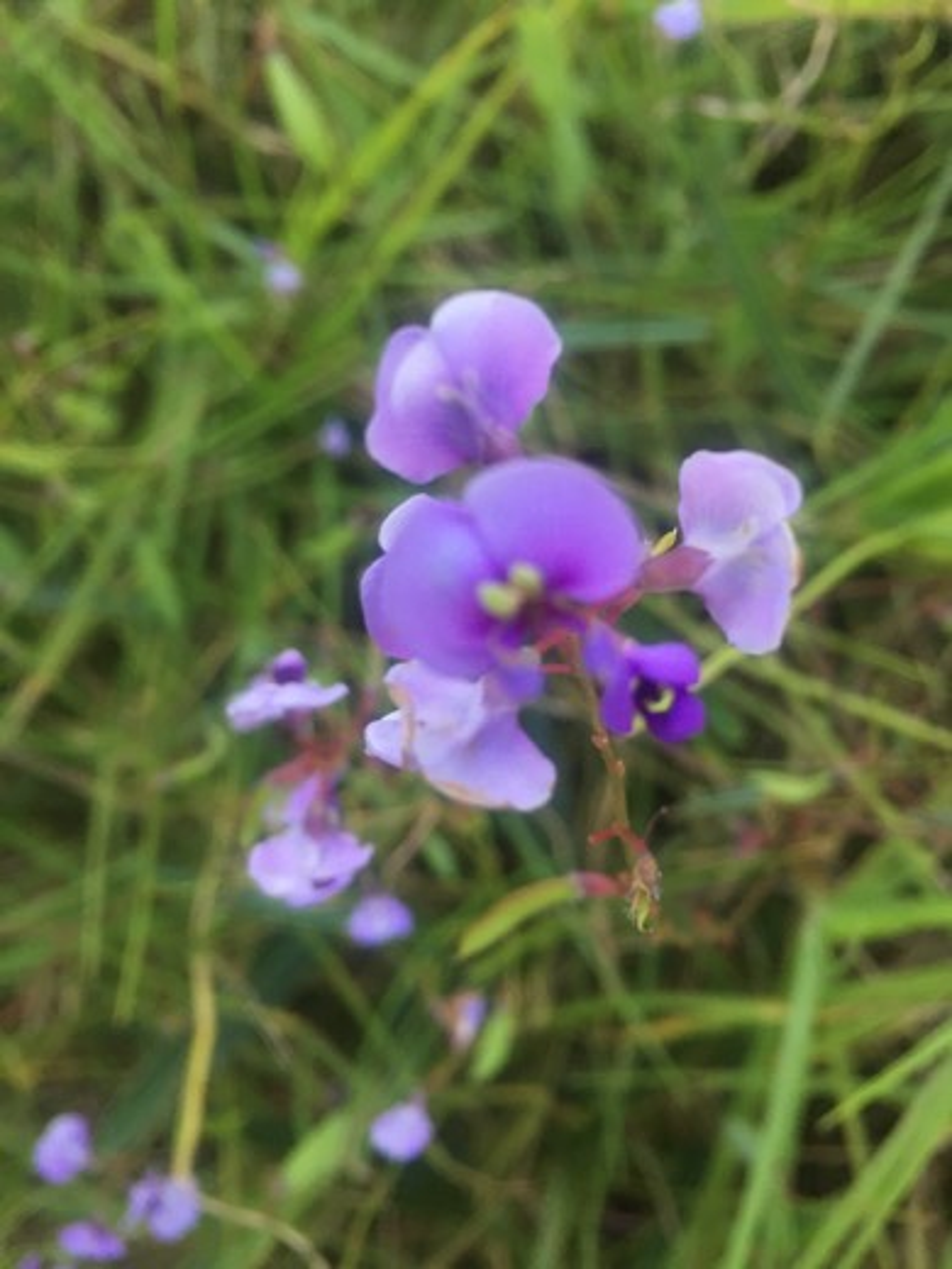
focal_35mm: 29
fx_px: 1063
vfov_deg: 61.7
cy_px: 634
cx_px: 476
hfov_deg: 48.2
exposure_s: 1/30
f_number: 2.2
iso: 32
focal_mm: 4.15
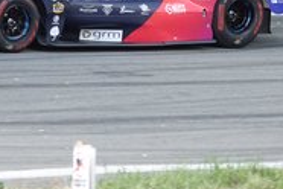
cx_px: 70
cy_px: 26
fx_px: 5895
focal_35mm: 750
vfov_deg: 1.8
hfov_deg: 2.7
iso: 1250
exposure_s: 1/800
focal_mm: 113.69
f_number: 4
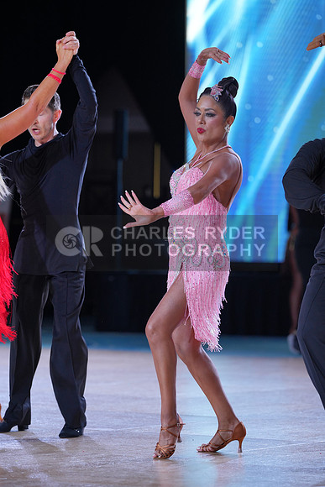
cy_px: 244
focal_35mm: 200
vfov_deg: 10.3
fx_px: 2707
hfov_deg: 6.9
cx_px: 162
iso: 800
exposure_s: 1/400
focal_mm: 200
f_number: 4
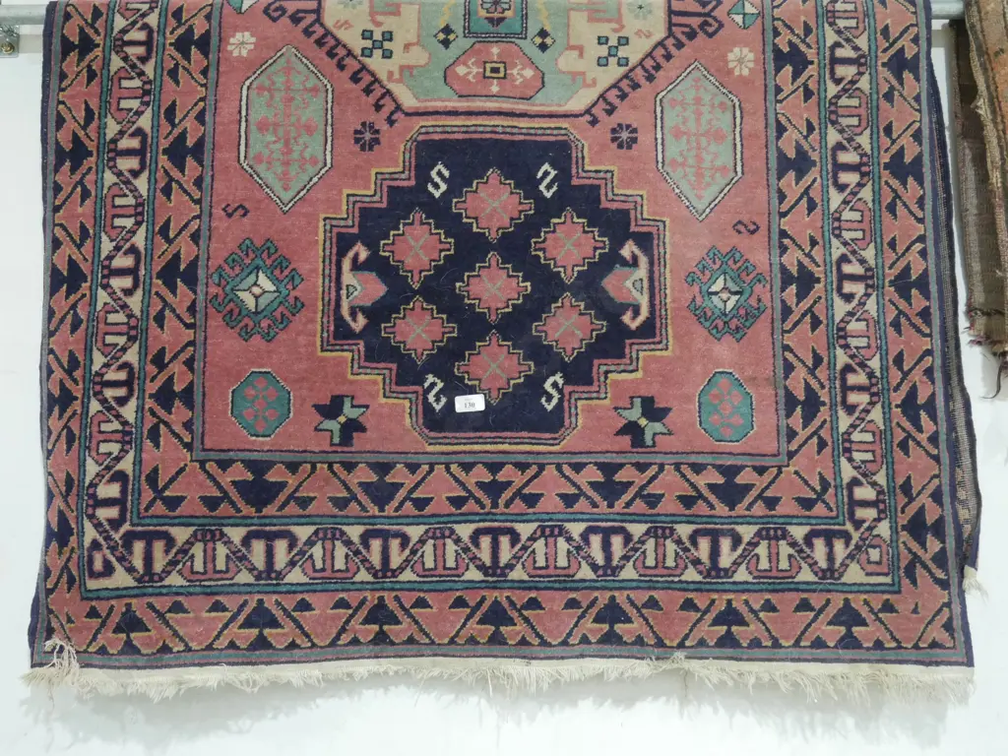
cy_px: 378
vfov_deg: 37.7
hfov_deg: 49.0
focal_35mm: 38
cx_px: 504
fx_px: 1107
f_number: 4.1
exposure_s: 1/60
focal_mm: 19
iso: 3200
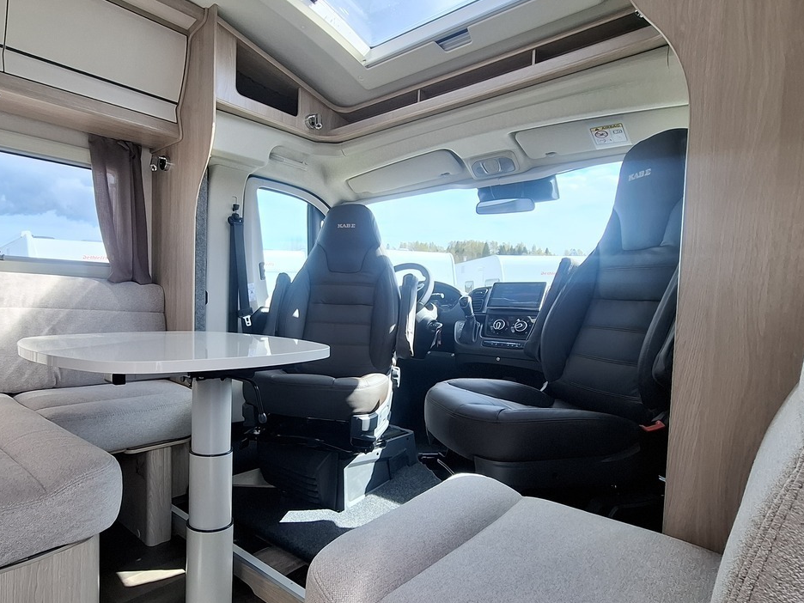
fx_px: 465
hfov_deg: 80.0
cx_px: 294
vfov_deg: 65.8
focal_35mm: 20
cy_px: 333
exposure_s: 1/100
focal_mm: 1.74
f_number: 2.2
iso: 40
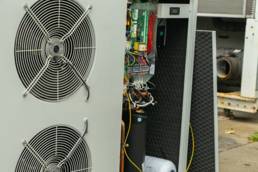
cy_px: 120
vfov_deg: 17.7
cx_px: 64
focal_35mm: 77
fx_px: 552
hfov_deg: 26.0
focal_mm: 37
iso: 400
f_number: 6.3
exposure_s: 1/80
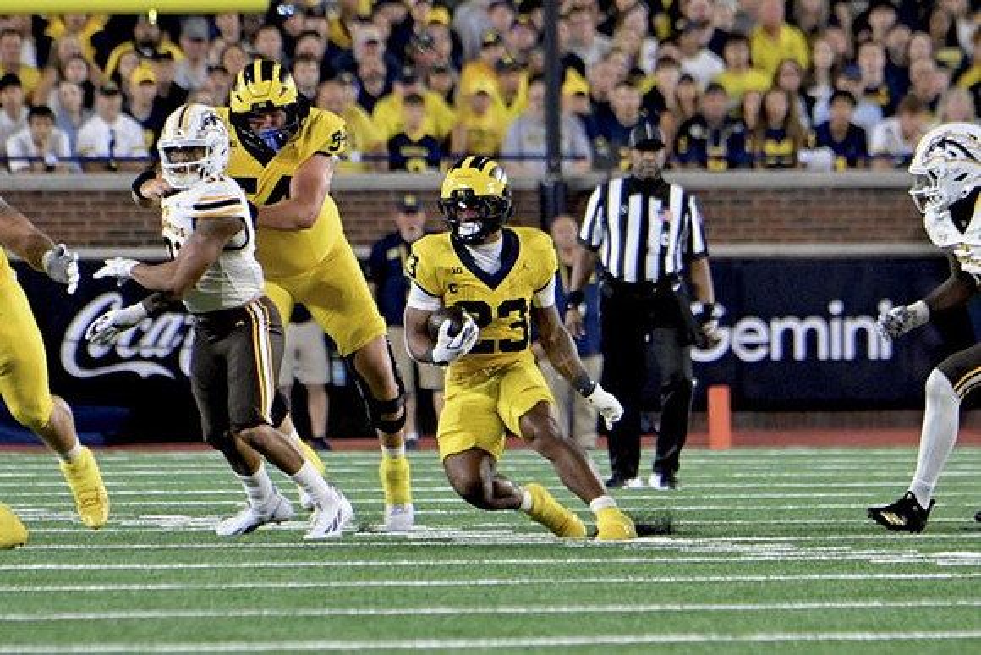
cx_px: 490
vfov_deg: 2.6
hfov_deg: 3.9
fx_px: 14309
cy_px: 328
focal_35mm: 525
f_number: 5.6
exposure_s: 1/1000
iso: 6400
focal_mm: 350
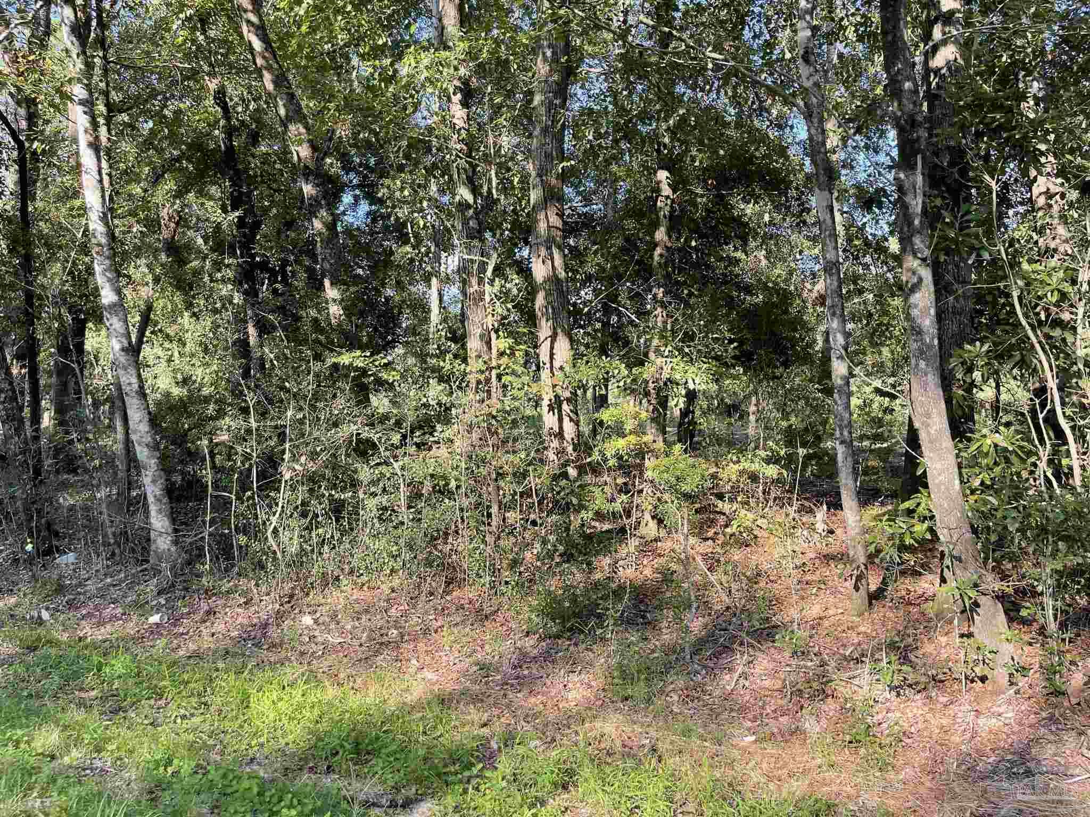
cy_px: 408
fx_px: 819
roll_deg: -3.3
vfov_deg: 53.1
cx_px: 545
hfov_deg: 67.3
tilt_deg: +0.0
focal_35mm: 26
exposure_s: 1/332
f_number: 1.6
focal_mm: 5.1
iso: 32
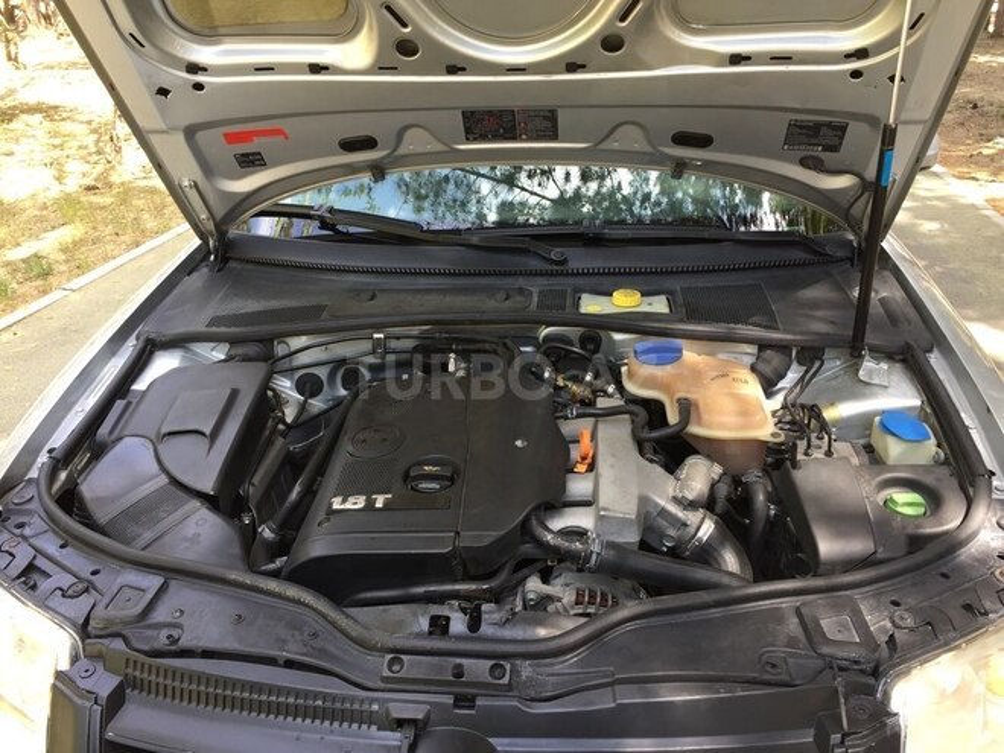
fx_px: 841
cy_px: 376
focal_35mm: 29
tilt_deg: -26.7
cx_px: 502
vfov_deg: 48.2
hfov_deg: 61.7
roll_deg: +0.3
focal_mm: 4.15
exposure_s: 1/100
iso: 32
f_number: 2.2
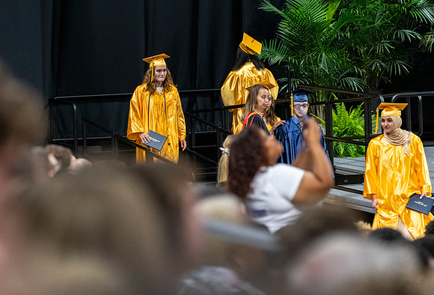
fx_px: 3432
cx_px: 166
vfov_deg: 4.9
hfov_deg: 7.2
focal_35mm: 283
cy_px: 126
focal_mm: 190
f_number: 4
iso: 2000
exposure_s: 1/200
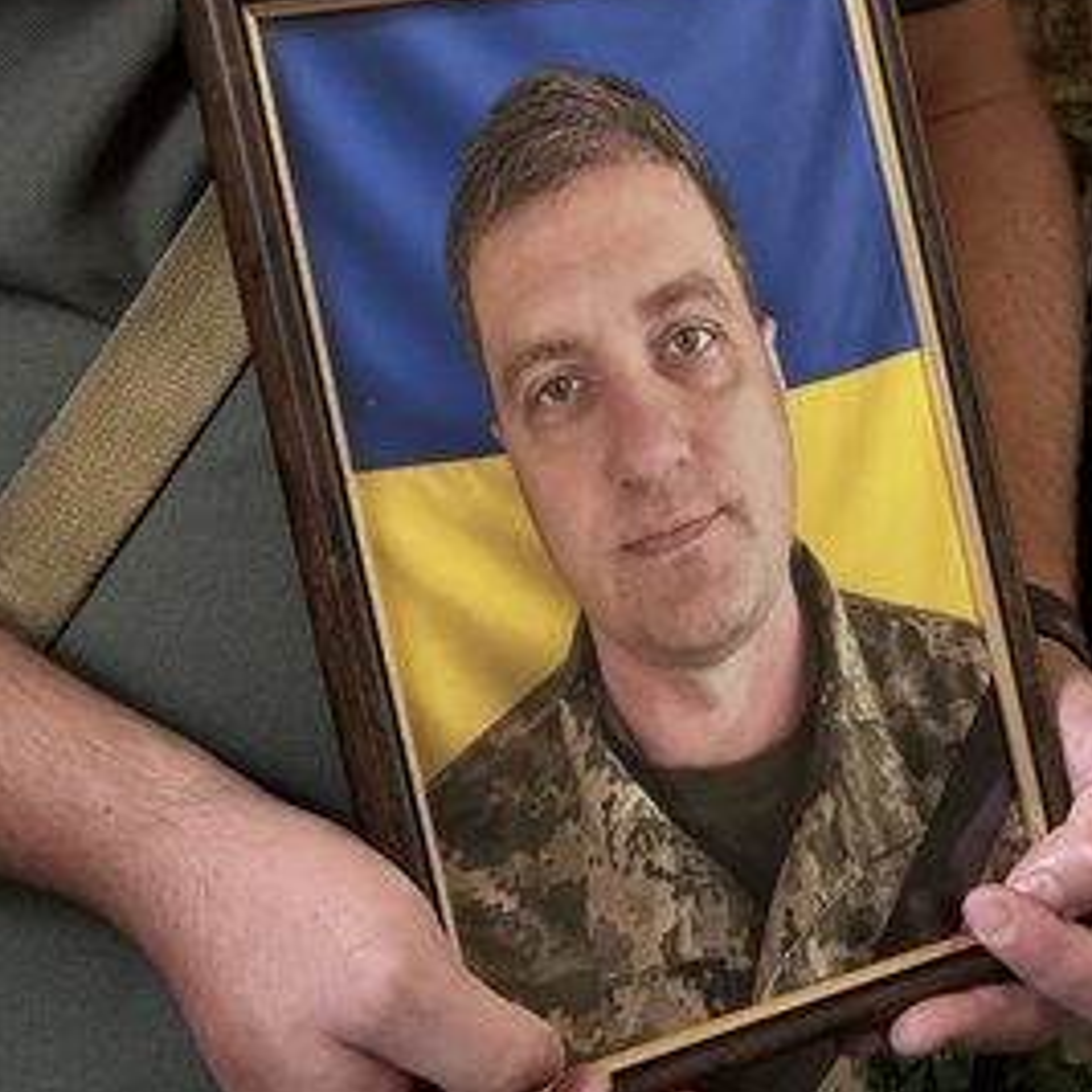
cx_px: 675
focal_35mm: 102
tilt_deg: -15.7
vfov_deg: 17.1
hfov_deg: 17.0
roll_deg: +0.3
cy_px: 495
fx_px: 3640
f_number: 2.8
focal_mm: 9
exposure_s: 1/60
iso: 640
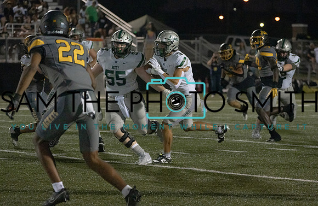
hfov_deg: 10.0
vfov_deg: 6.5
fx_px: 1815
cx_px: 174
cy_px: 113
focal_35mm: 207
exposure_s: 1/1000
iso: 20000
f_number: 5.6
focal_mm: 185
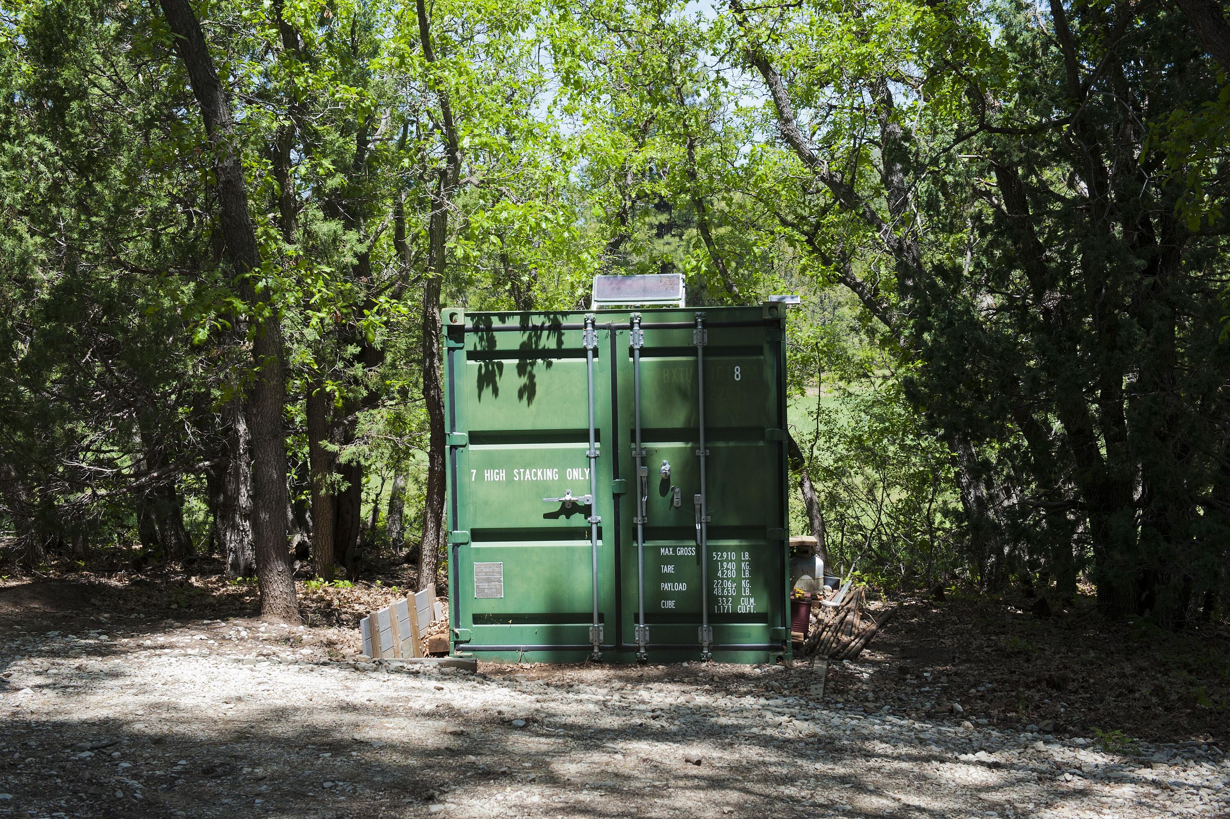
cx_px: 615
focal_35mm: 48
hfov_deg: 41.1
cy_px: 410
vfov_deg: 28.0
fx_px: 1639
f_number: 7.1
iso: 640
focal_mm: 48
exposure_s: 1/500
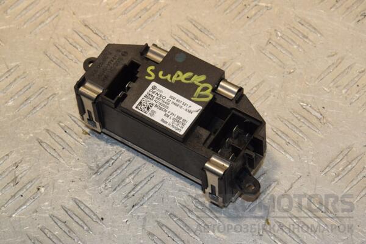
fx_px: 1296
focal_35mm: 128
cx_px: 183
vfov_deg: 10.8
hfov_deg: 16.1
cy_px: 122
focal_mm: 85
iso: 800
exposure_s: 1/200
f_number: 11
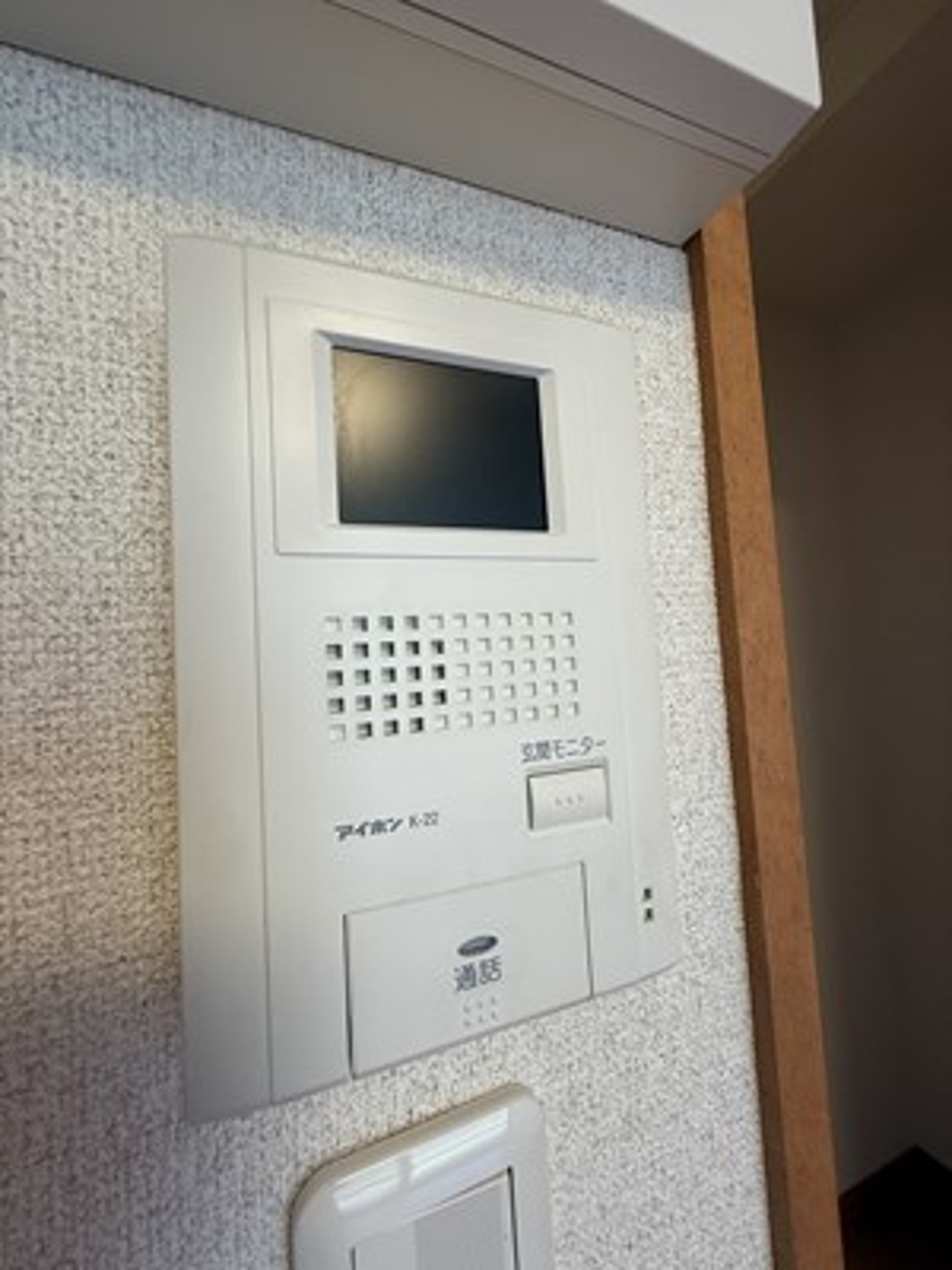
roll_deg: +2.5
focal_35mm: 14
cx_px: 476
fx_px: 513
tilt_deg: +3.4
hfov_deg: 85.7
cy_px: 635
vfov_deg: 102.1
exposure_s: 1/100
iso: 125
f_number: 2.2
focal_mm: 2.22
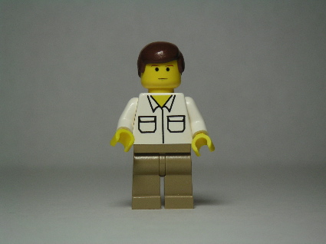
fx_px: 1044
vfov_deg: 13.3
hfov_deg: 17.7
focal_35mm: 111
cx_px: 163
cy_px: 122
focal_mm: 17.1
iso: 50
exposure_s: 1/111
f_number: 3.6
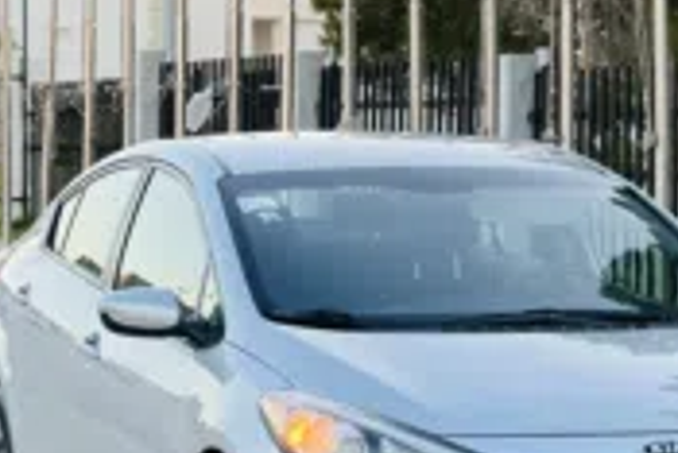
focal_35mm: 183
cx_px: 465
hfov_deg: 11.2
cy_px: 263
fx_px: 3449
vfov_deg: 7.5
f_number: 2.8
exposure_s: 1/121
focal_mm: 9
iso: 125
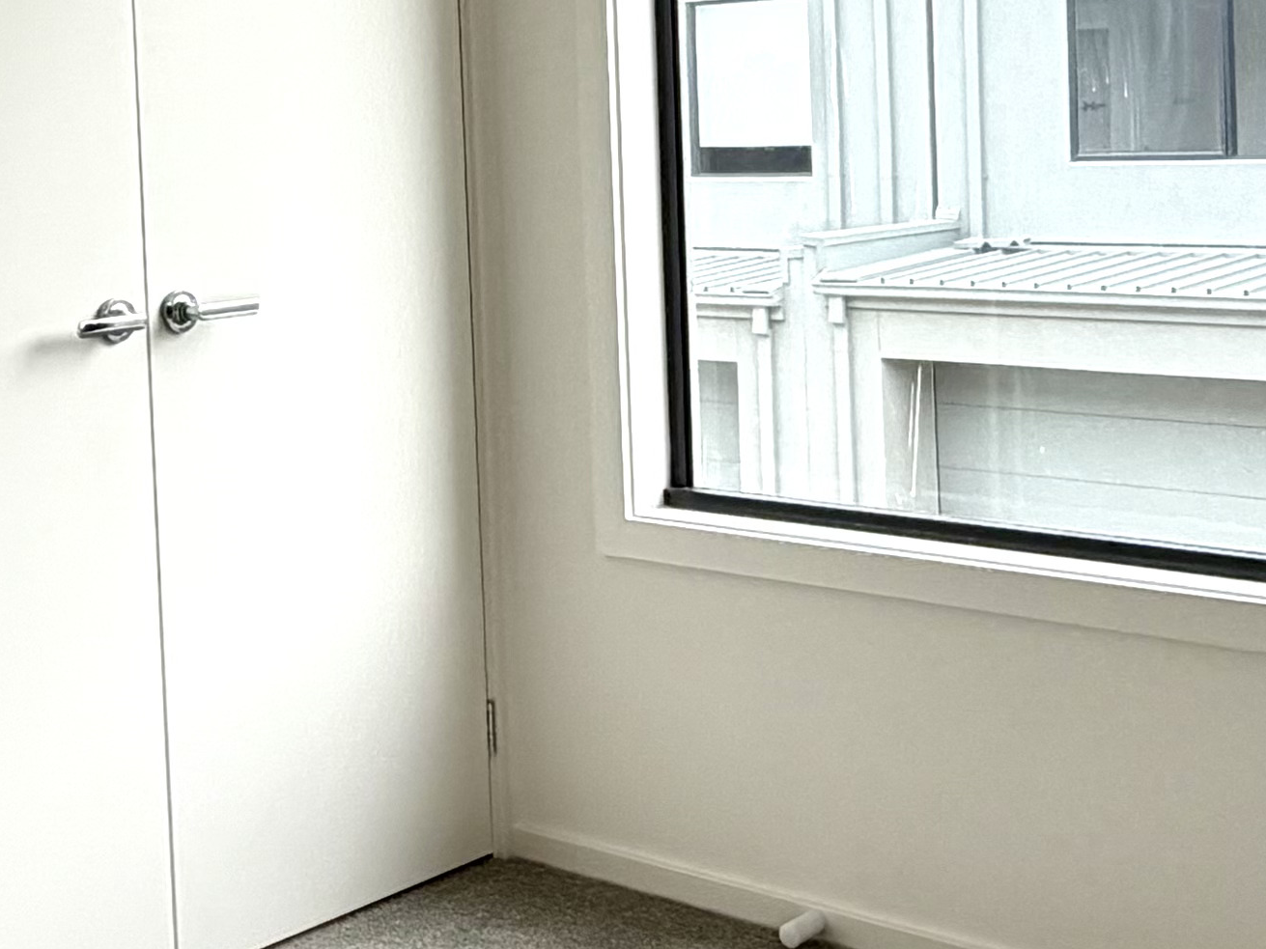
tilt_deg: -1.8
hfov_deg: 31.5
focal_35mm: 61
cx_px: 431
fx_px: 2231
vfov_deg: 23.6
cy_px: 153
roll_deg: +2.2
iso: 64
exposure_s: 1/475
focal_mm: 2.22
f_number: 2.2
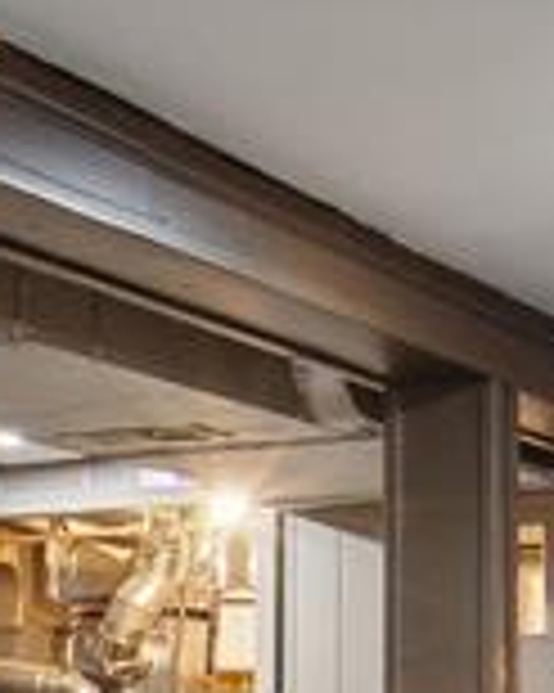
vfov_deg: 17.5
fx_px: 2175
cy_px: 770
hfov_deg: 11.5
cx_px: -856
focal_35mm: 106
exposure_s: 1/5
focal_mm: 11.5
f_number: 8
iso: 400
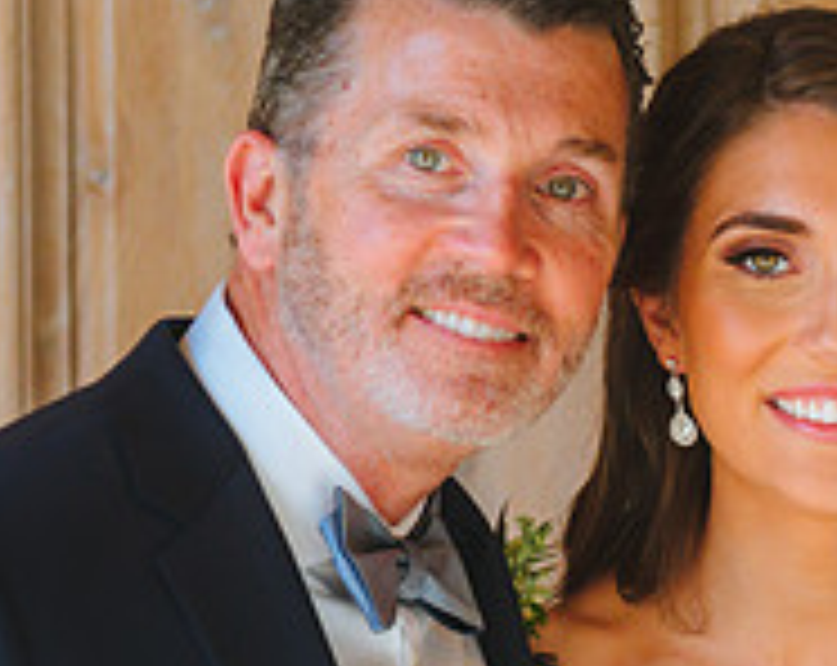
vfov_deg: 7.0
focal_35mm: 219
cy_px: 707
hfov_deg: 8.8
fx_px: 5414
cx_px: 771
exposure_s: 1/1000
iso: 1250
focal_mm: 70
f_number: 2.8
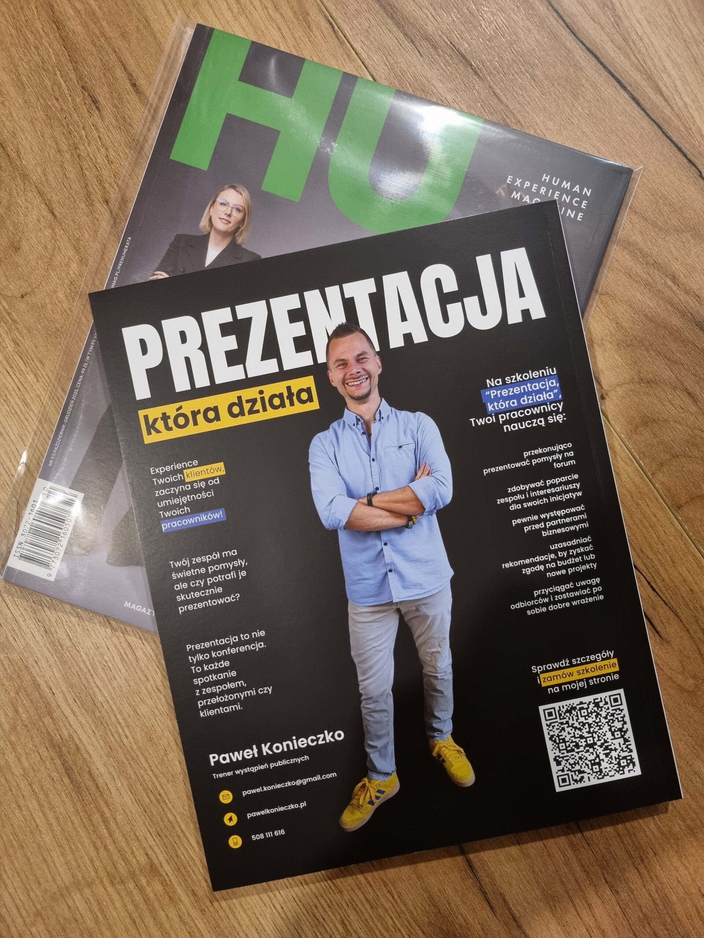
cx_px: 352
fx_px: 705
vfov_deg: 67.3
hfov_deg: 53.1
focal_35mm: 26
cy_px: 469
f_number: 1.8
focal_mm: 5.4
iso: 640
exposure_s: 1/50
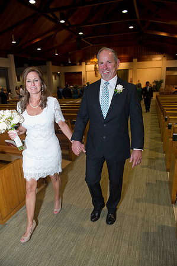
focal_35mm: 24
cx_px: 88
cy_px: 133
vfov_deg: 73.8
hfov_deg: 53.0
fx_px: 177
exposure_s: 1/160
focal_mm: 24
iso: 1600
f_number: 4
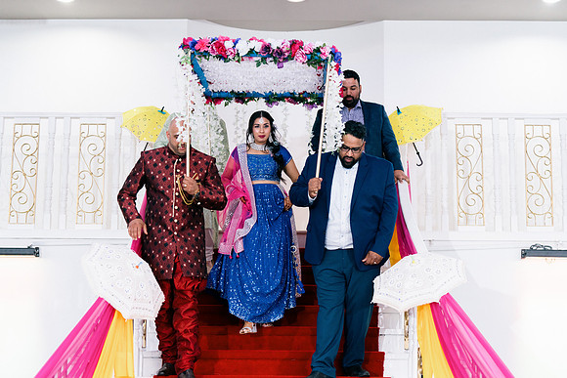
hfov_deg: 28.8
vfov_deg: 19.5
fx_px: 1103
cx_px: 284
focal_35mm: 70
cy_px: 189
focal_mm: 70
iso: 1250
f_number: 2.8
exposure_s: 1/200
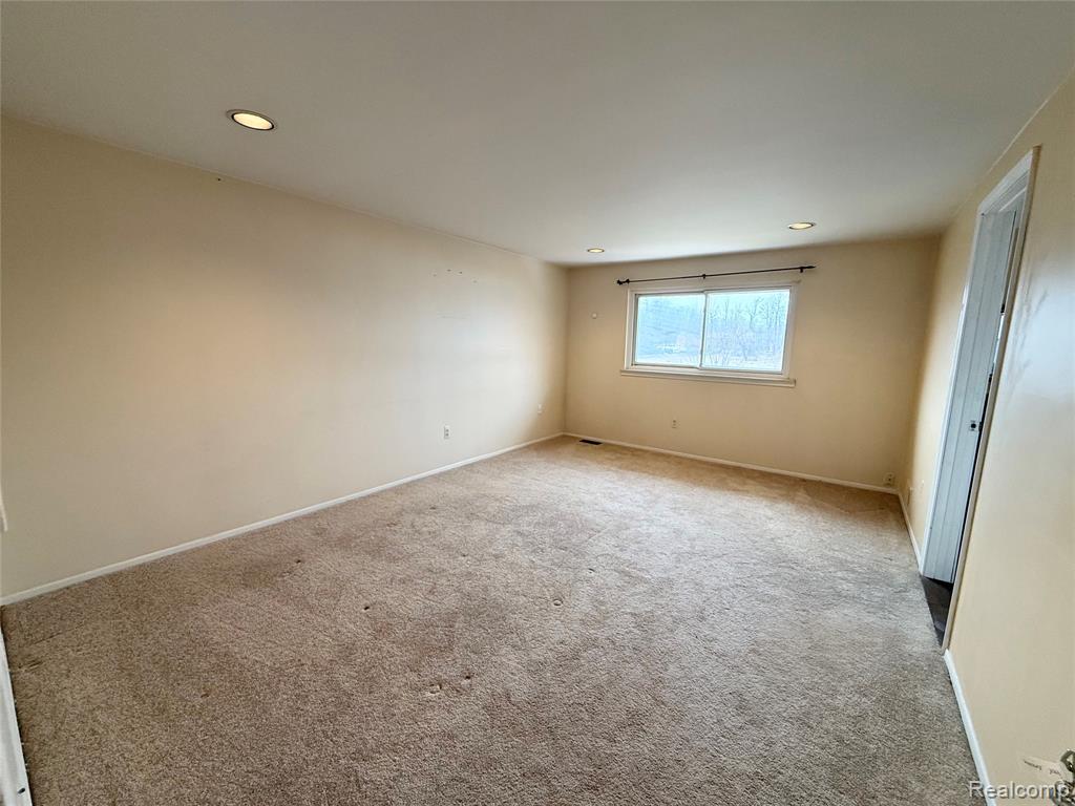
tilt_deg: -8.2
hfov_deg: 102.1
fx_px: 435
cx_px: 538
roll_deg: -0.7
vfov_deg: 85.7
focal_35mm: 14
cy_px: 403
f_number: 2.2
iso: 200
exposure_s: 1/120
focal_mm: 2.22
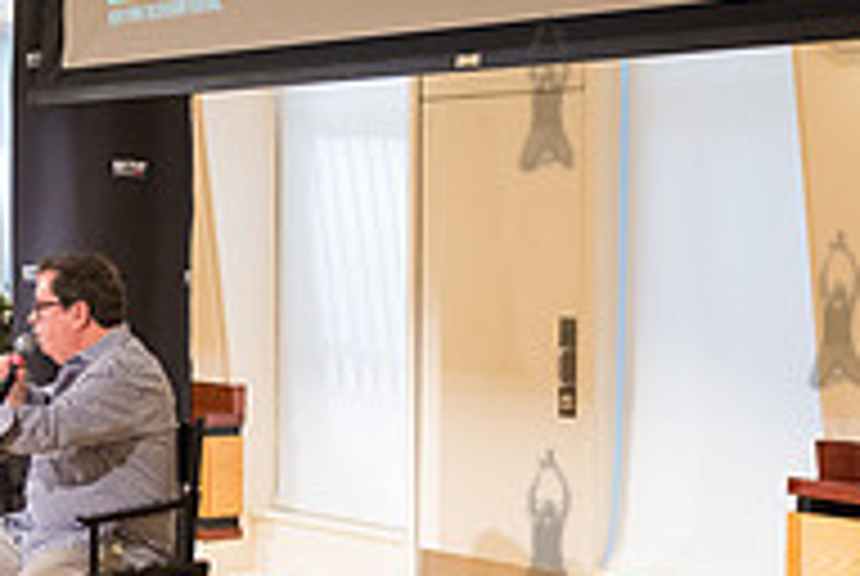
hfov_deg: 20.8
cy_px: 308
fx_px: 2249
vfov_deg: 14.6
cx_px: -36
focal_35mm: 94
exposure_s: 1/400
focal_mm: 31
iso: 4000
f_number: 2.8
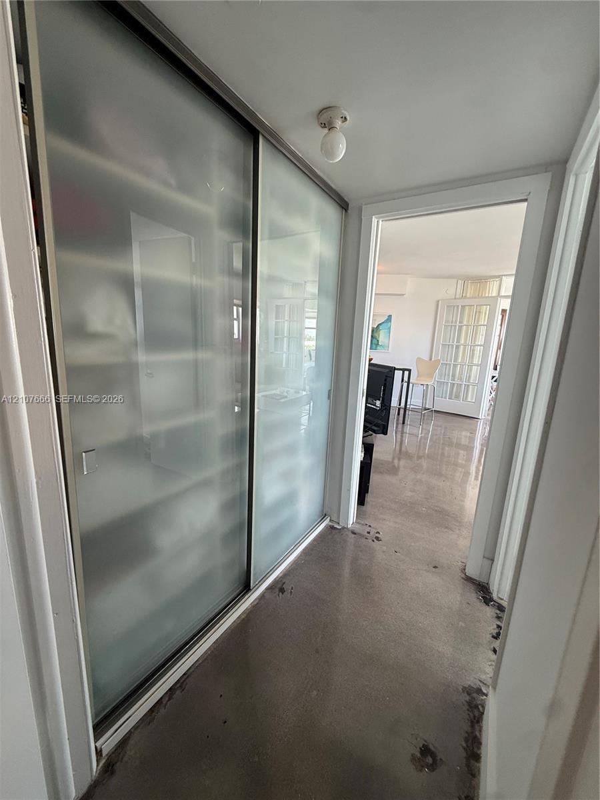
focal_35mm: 14
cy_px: 400
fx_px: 324
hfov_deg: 85.7
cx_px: 300
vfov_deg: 102.1
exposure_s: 1/120
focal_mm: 2.22
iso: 160
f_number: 2.2
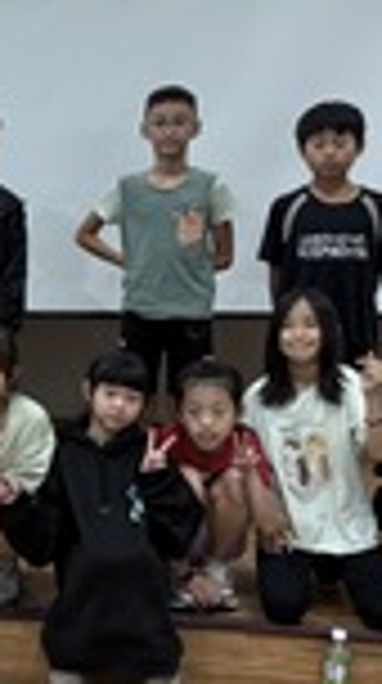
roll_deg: +0.0
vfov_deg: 30.6
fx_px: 1248
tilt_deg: -7.2
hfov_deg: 16.4
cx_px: -126
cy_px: 320
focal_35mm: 69
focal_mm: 6.76
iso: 200
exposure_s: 1/60
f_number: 1.78
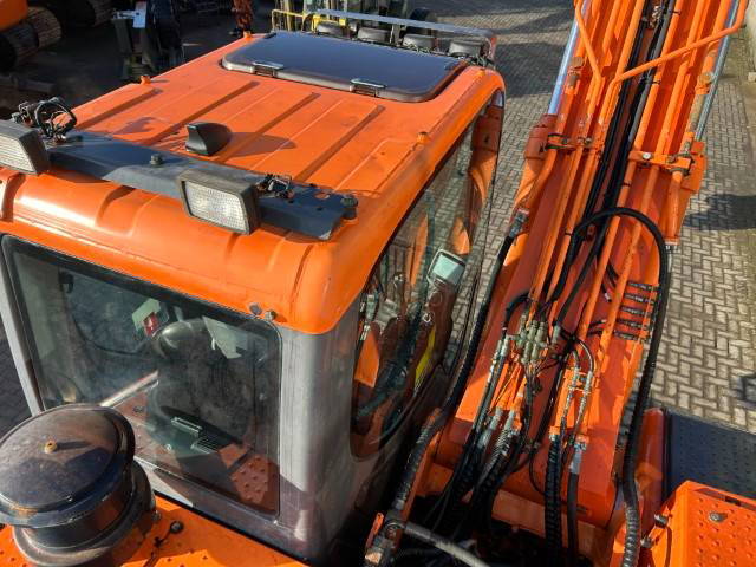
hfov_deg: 67.3
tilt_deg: -40.0
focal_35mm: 26
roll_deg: -1.9
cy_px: 284
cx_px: 378
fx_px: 568
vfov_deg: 53.1
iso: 50
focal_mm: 5.7
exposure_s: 1/949
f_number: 1.5
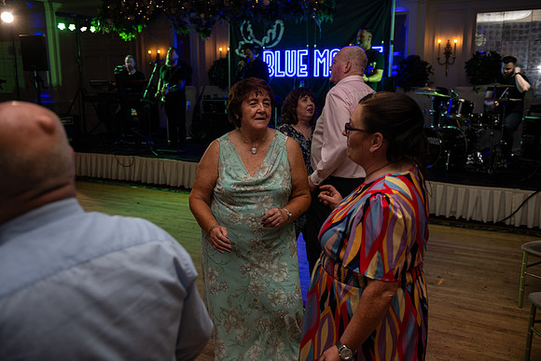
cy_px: 180
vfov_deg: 41.1
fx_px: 481
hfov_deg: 58.7
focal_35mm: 32
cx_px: 270
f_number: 3.5
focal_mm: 32
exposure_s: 1/160
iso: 500
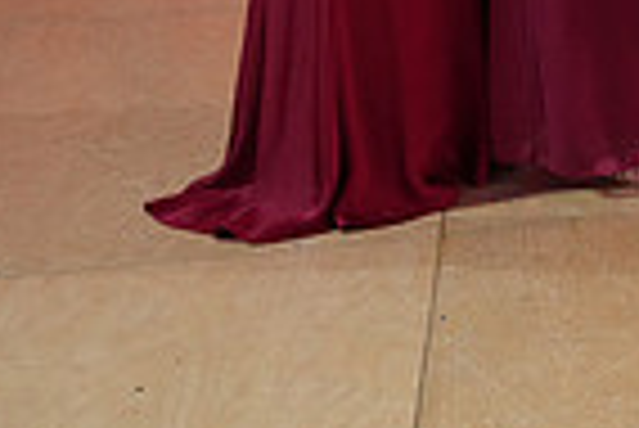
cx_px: 810
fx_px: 1954
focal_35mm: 110
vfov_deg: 11.4
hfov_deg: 17.5
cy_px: -399
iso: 3200
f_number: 4
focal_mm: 27
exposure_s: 1/200
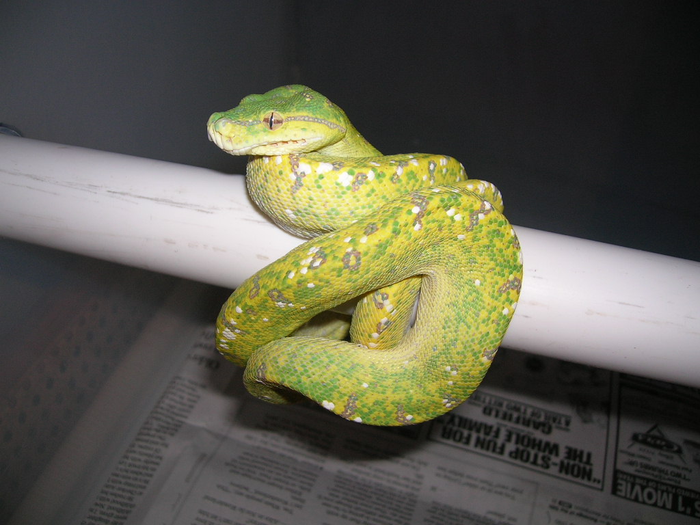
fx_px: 688
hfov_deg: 54.0
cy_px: 262
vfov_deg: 41.8
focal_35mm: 34
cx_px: 350
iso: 50
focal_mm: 5.7
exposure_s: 1/60.1
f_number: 2.9
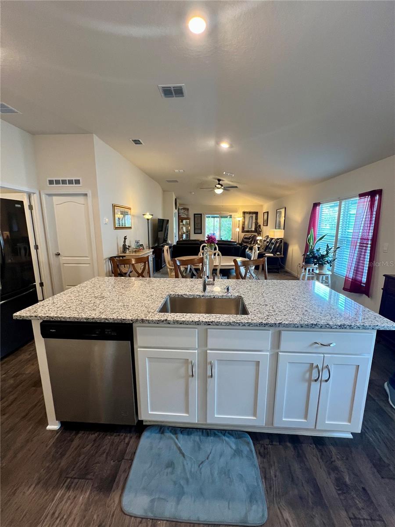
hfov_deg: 89.9
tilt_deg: -10.0
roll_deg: +1.1
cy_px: 264
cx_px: 198
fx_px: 198
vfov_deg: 106.2
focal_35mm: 13
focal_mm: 1.57
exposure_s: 1/60
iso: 200
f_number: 1.8
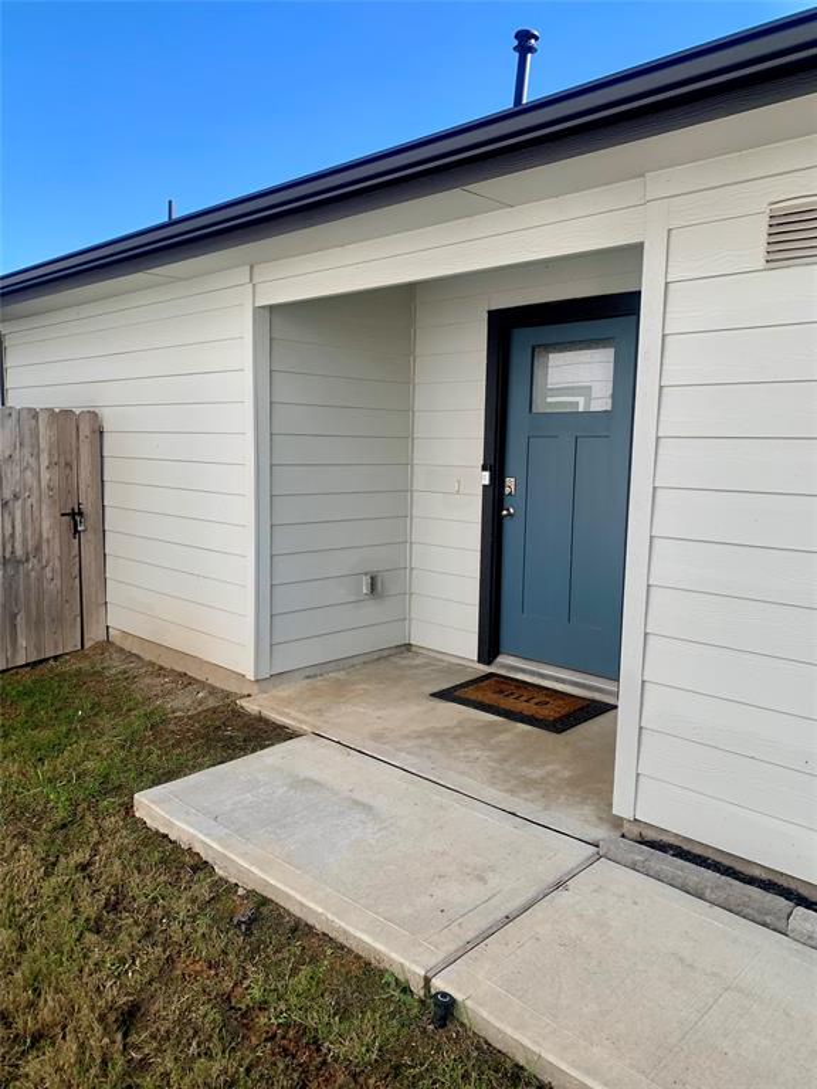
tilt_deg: -8.3
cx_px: 408
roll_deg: -0.5
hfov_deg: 53.1
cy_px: 544
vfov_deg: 67.3
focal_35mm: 26
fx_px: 818
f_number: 1.8
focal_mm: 4.25
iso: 25
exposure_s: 1/1149
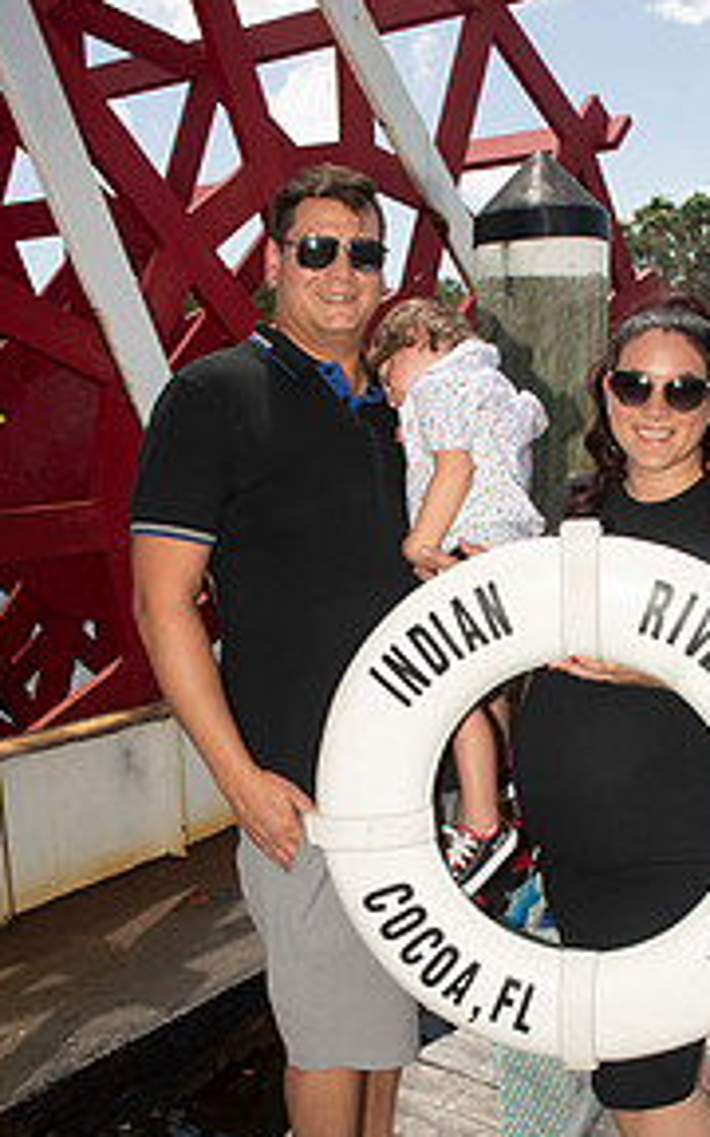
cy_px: 719
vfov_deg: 45.8
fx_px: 1331
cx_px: 515
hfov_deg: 29.5
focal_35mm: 43
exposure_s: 1/200
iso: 100
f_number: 10
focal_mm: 18
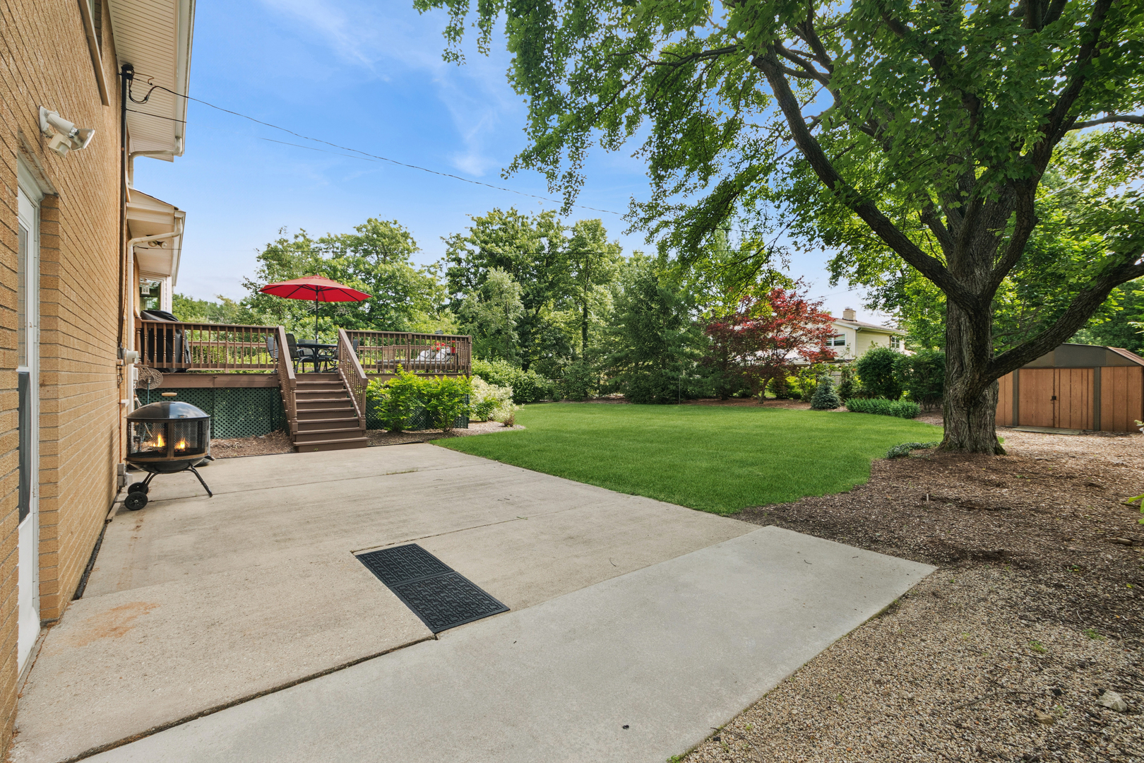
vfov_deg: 77.3
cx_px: 572
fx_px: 477
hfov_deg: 100.4
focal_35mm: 15
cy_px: 382
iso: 250
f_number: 8
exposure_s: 1/60
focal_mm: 10
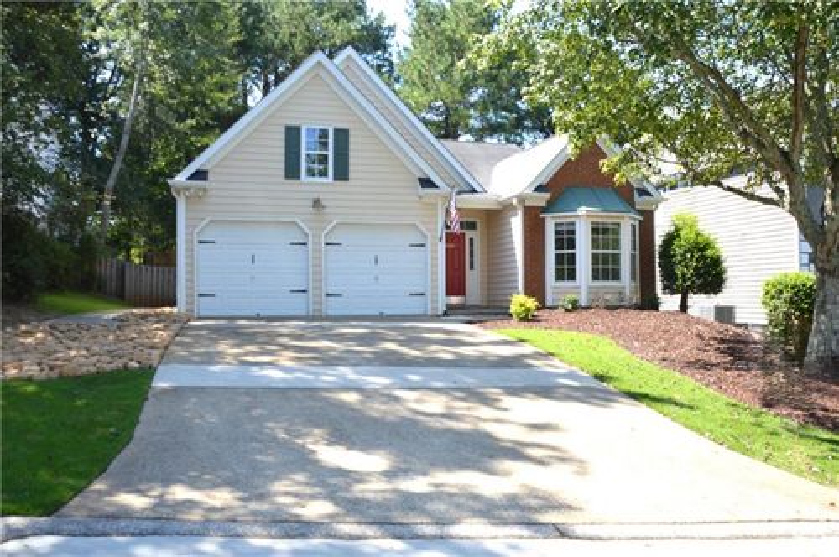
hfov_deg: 67.4
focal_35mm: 27
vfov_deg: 47.8
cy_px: 278
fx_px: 628
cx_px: 420
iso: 100
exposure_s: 1/160
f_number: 6.3
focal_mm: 18
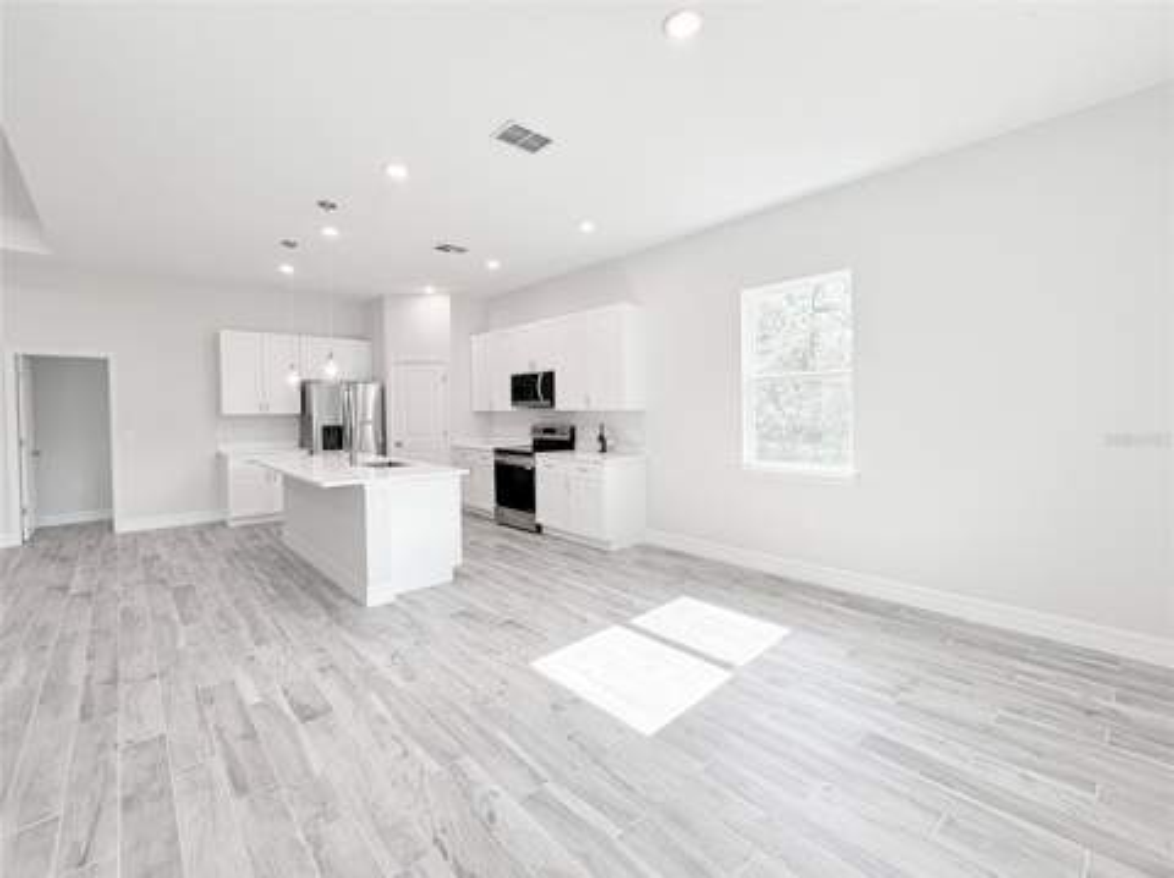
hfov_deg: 102.1
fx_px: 474
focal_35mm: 14
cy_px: 439
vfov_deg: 85.6
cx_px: 587
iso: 64
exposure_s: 1/139
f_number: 2.2
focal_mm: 2.22
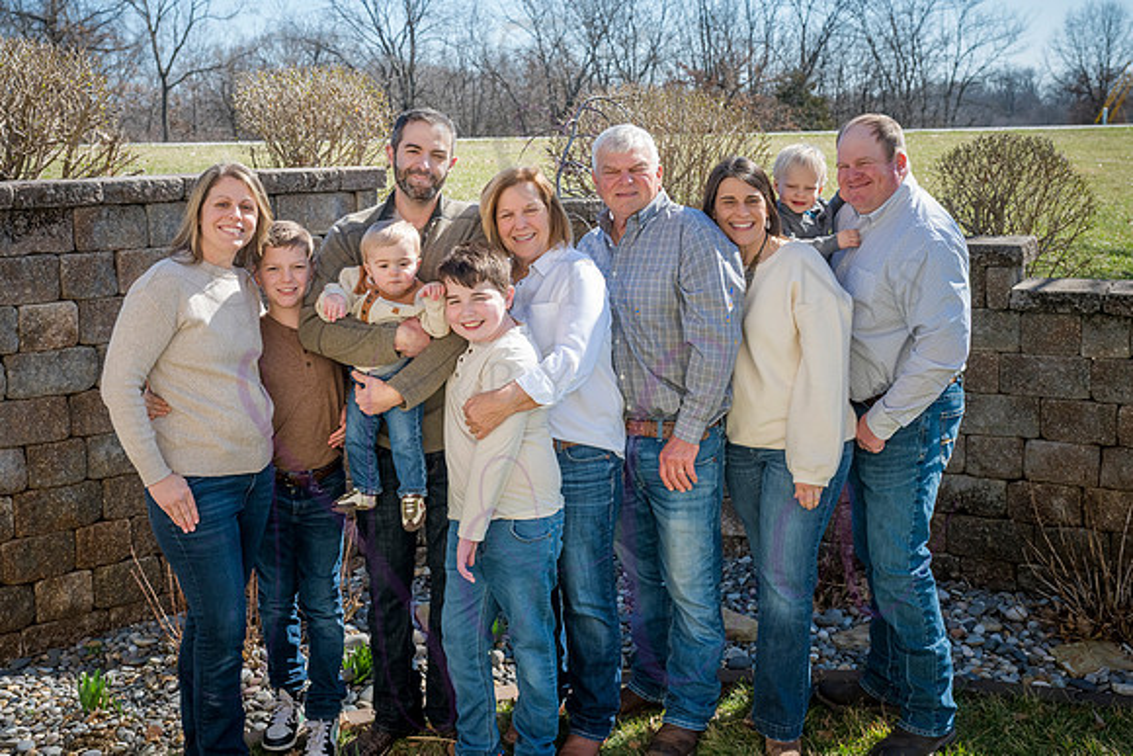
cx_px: 515
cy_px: 344
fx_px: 1442
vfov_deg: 29.4
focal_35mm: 46
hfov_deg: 42.9
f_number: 6.3
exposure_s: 1/640
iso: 400
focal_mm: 42
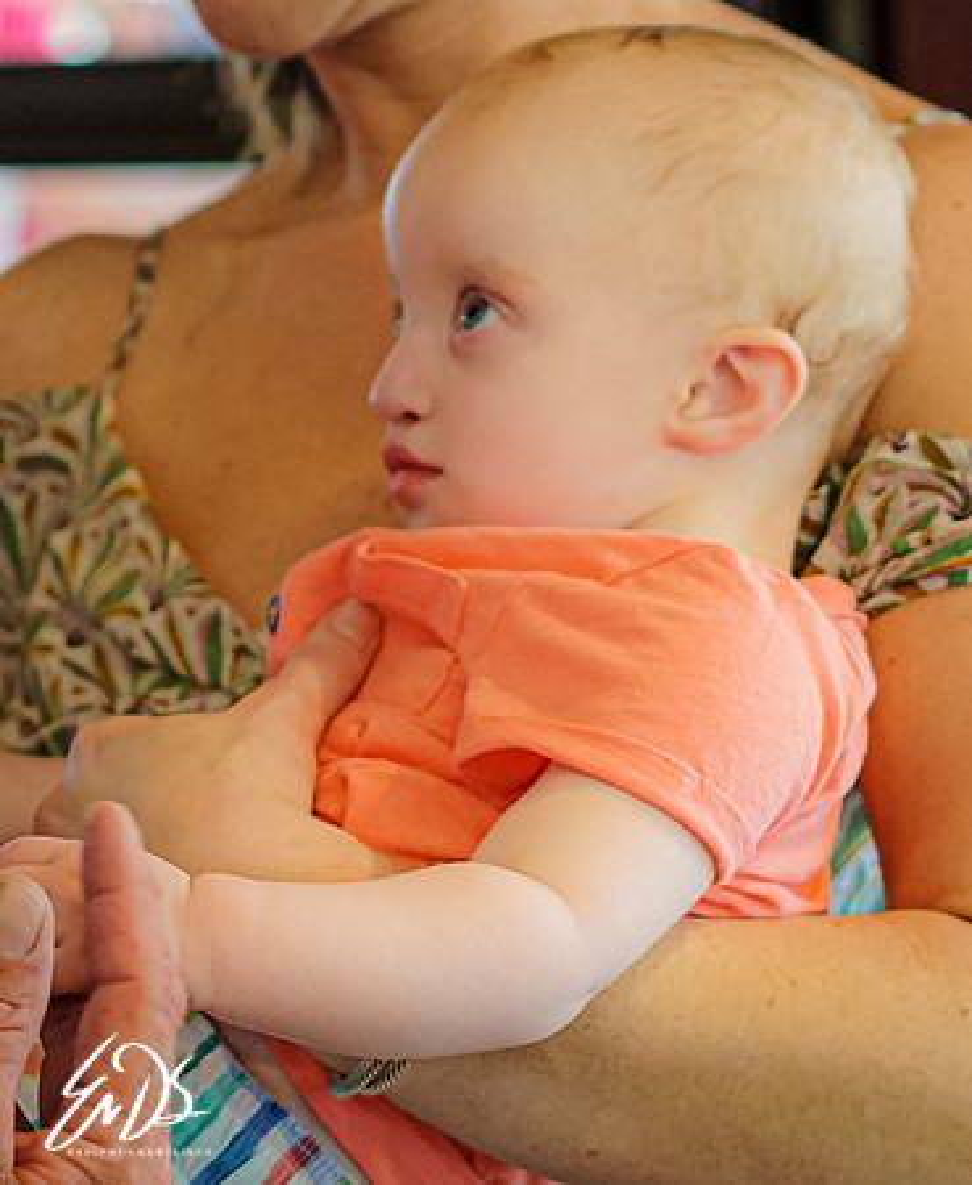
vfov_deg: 11.4
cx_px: 488
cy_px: 352
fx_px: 5945
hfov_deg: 9.3
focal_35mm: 168
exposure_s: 1/160
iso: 2500
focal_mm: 55
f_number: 2.8
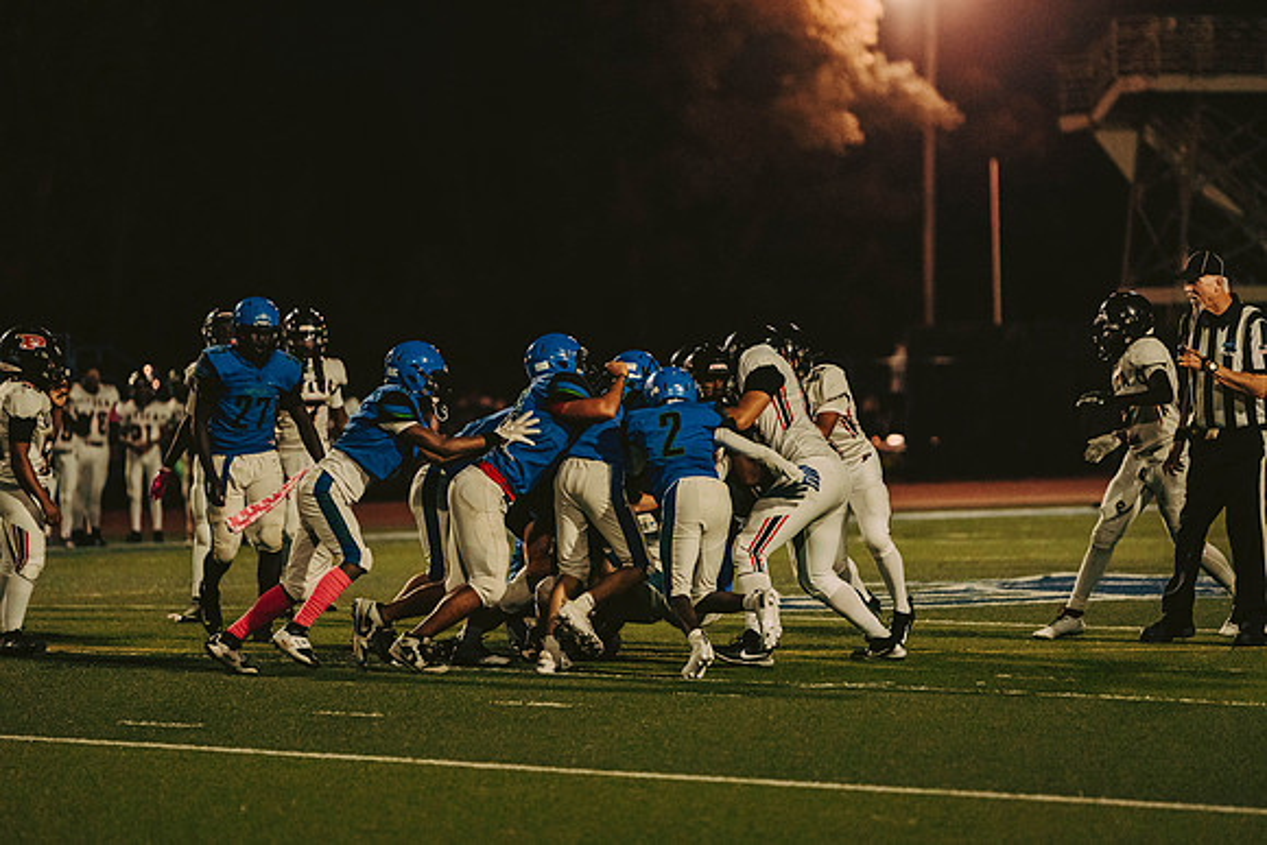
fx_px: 7505
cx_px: 657
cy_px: 421
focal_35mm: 213
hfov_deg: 9.7
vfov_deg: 6.4
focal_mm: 200
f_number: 2.8
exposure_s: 1/1600
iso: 2500
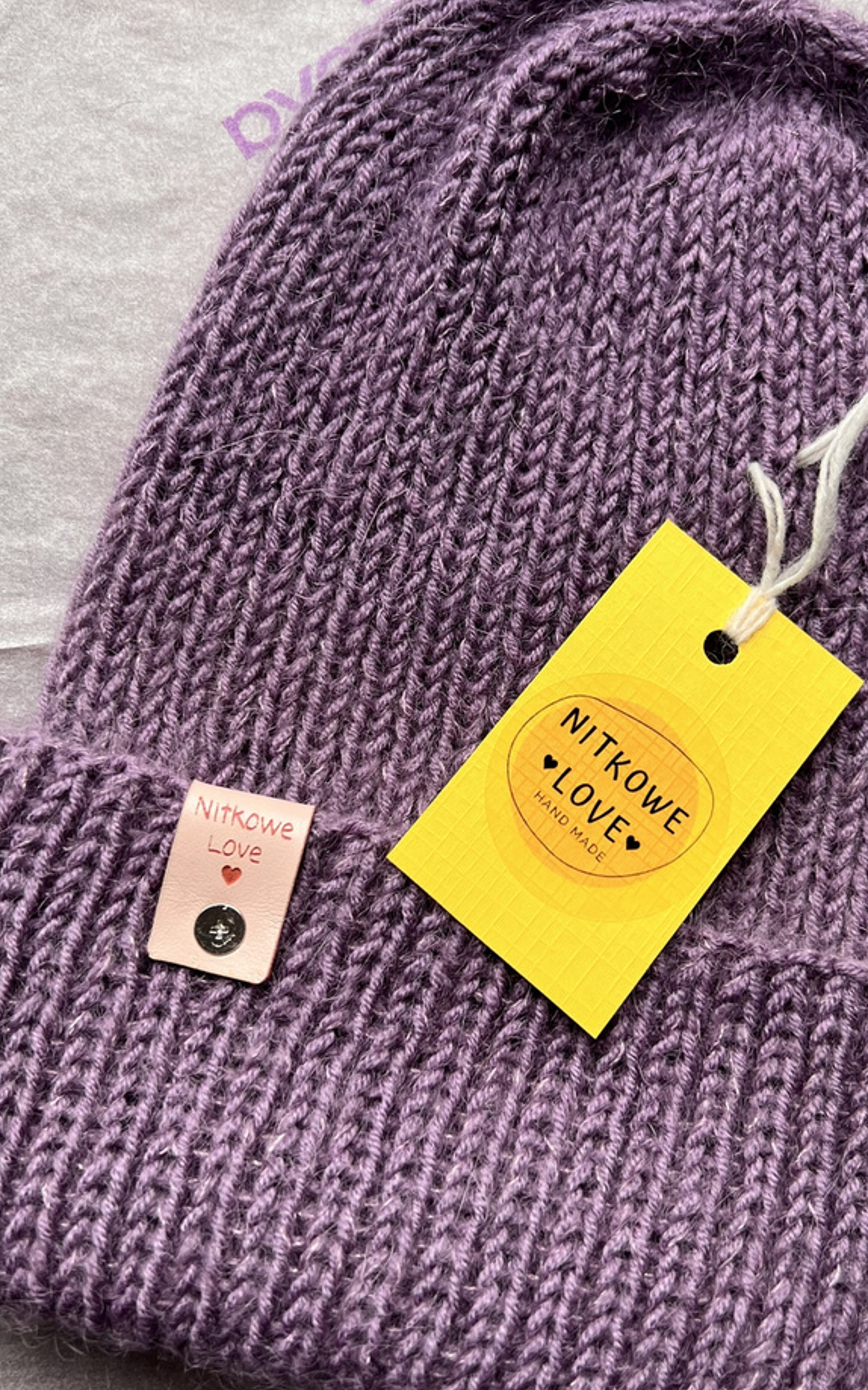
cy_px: 688
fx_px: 1363
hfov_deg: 35.3
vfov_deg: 54.0
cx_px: 499
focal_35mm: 36
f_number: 1.5
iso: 100
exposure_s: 1/121
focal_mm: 5.7
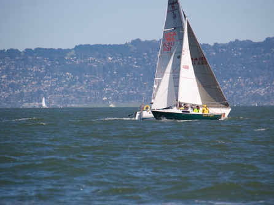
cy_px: 102
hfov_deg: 6.1
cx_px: 150
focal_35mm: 326
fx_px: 2579
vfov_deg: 4.6
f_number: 5.6
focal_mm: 200
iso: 640
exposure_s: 1/3200
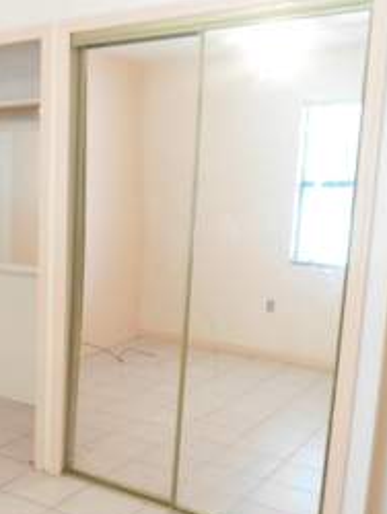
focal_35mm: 46
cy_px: 287
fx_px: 685
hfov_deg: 29.4
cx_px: -4
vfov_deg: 41.1
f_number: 3
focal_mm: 4.1
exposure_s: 1/10
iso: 400
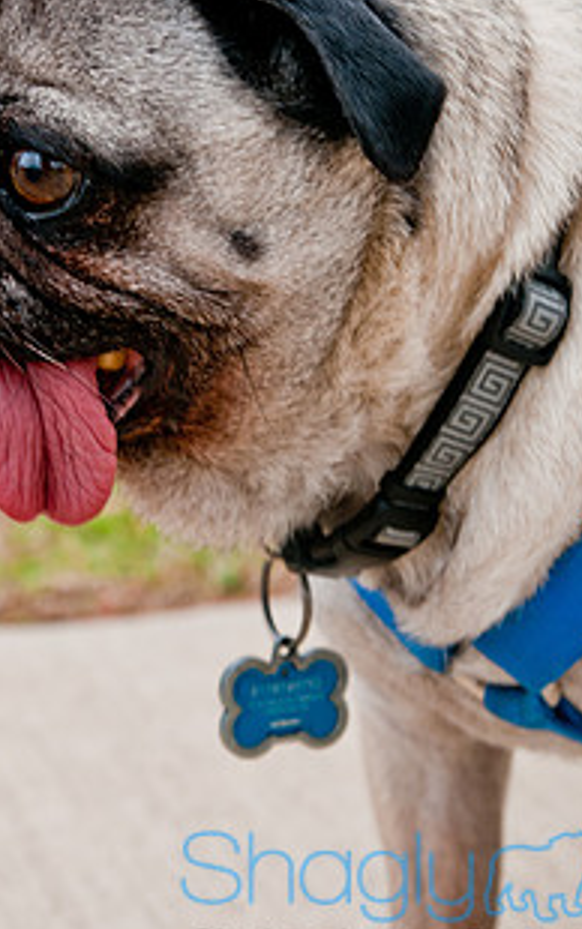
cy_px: 345
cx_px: 206
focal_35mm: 100
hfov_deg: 13.1
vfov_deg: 20.8
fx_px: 2529
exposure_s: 1/250
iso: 200
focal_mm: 45
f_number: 5
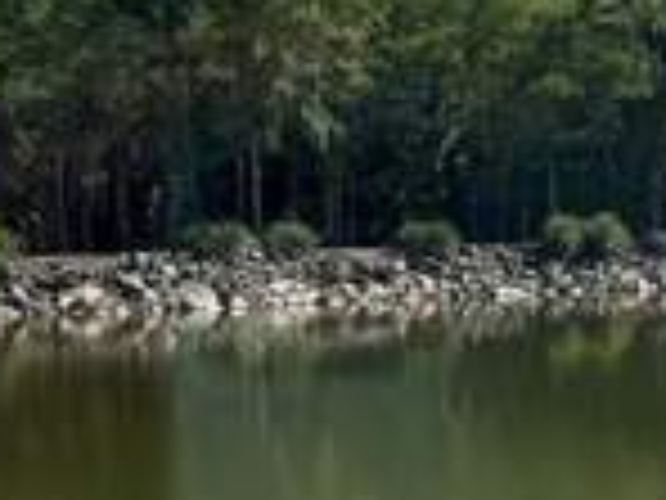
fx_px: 2713
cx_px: 945
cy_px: 225
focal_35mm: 141
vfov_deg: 10.5
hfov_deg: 13.3
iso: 50
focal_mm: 5.7
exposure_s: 1/5076
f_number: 1.5
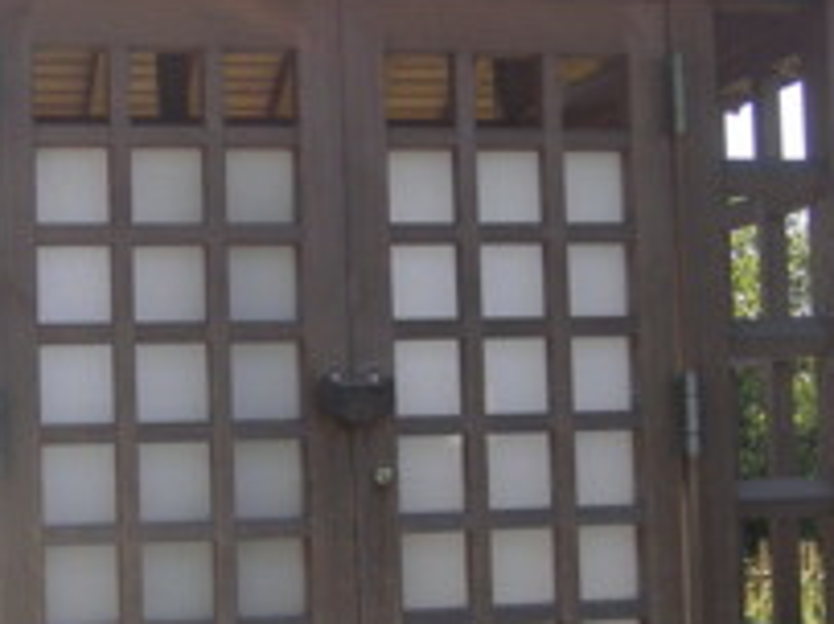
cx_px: 349
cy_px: 386
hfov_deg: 23.8
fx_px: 1974
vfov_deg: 17.9
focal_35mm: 82
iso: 50
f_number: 2.8
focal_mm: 6.1
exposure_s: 1/350
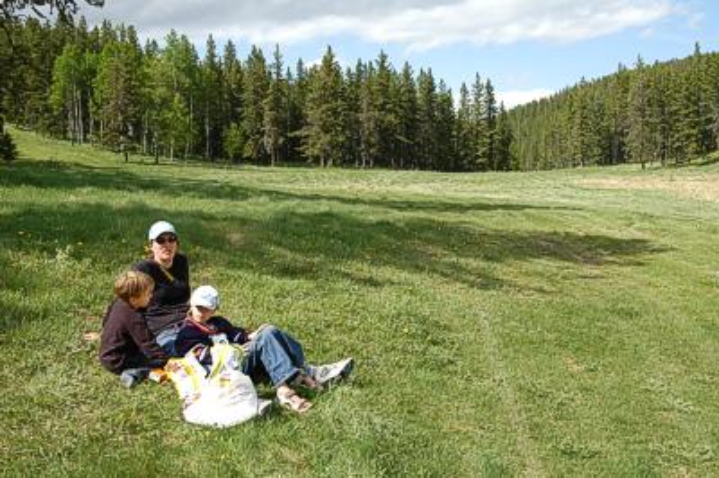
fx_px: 718
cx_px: 360
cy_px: 239
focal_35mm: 36
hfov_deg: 53.2
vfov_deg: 36.8
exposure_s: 1/750
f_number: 4.5
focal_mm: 24
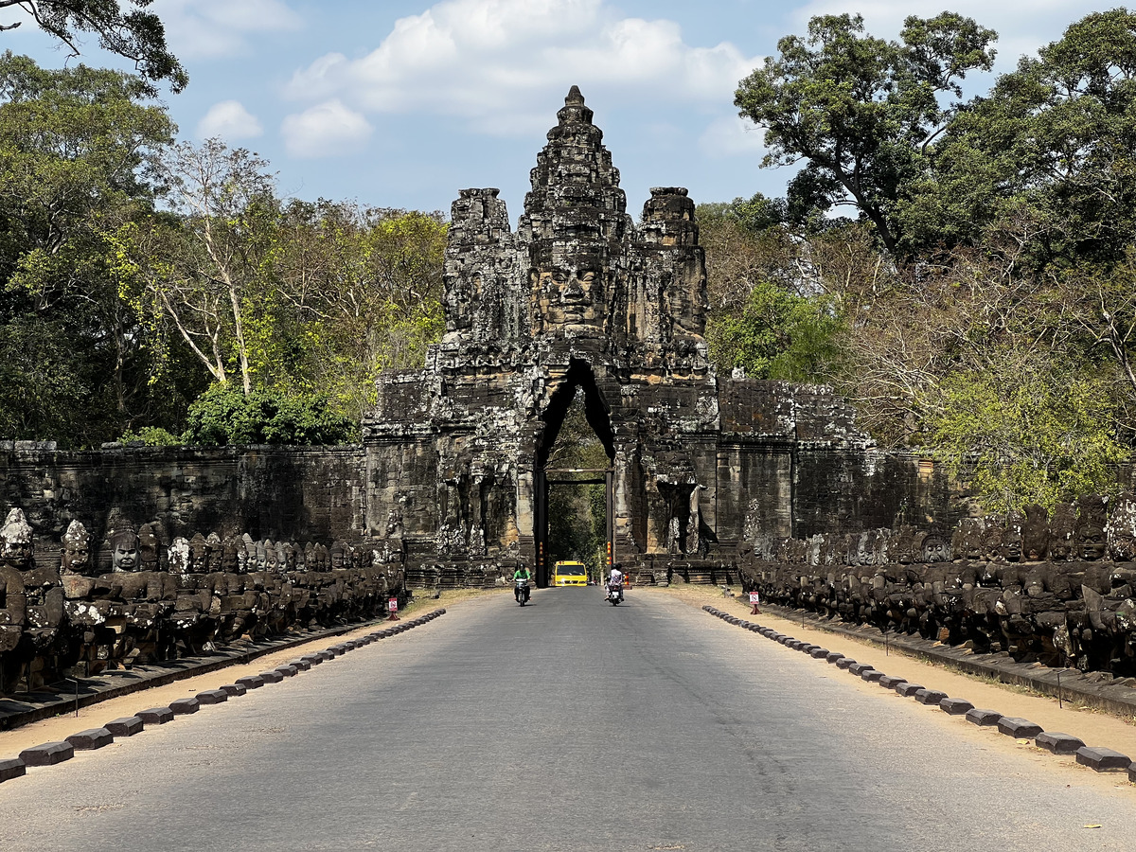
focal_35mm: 77
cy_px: 426
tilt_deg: +3.8
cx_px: 568
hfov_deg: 25.3
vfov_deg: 19.1
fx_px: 2527
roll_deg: +0.9
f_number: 2.8
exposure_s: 1/570
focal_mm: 9
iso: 32
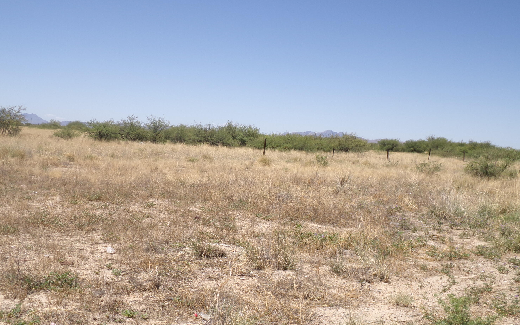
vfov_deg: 32.0
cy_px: 151
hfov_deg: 49.3
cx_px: 259
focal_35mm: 40
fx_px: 567
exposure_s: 1/100
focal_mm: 6.6
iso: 100
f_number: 11.85
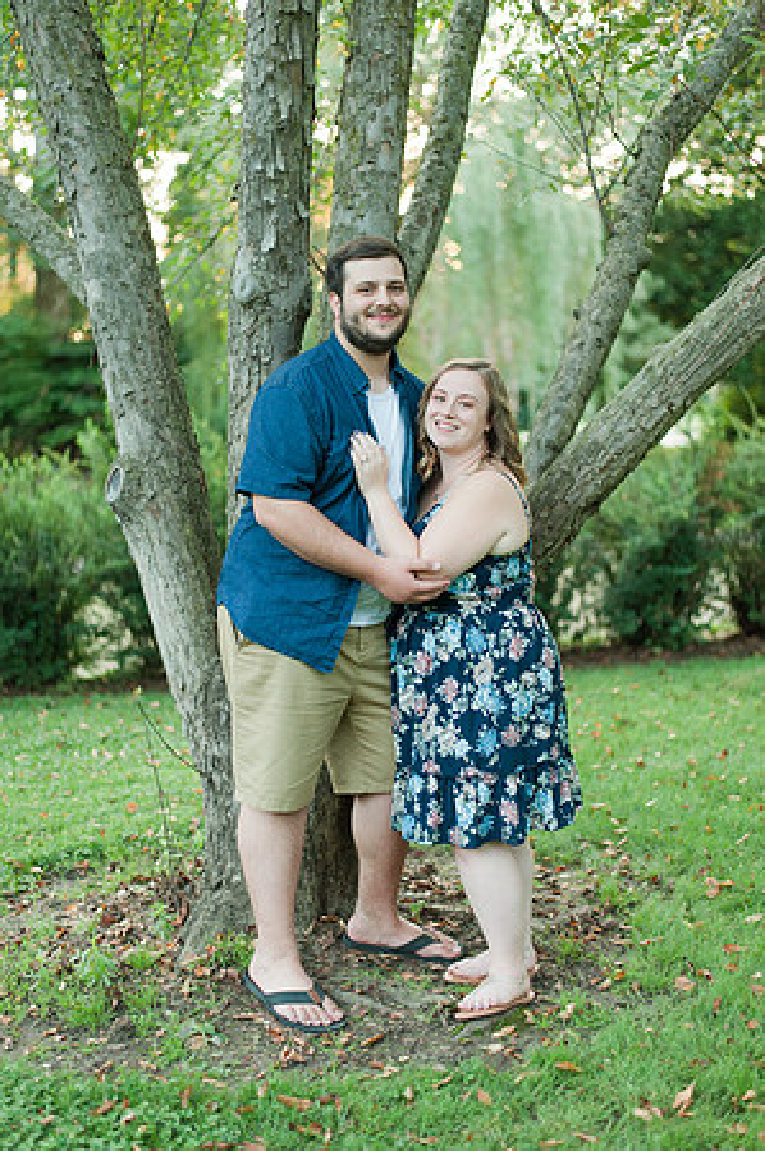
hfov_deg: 26.9
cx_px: 382
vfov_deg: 39.6
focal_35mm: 50
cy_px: 576
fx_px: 1597
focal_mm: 50
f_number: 1.8
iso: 640
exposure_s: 1/400
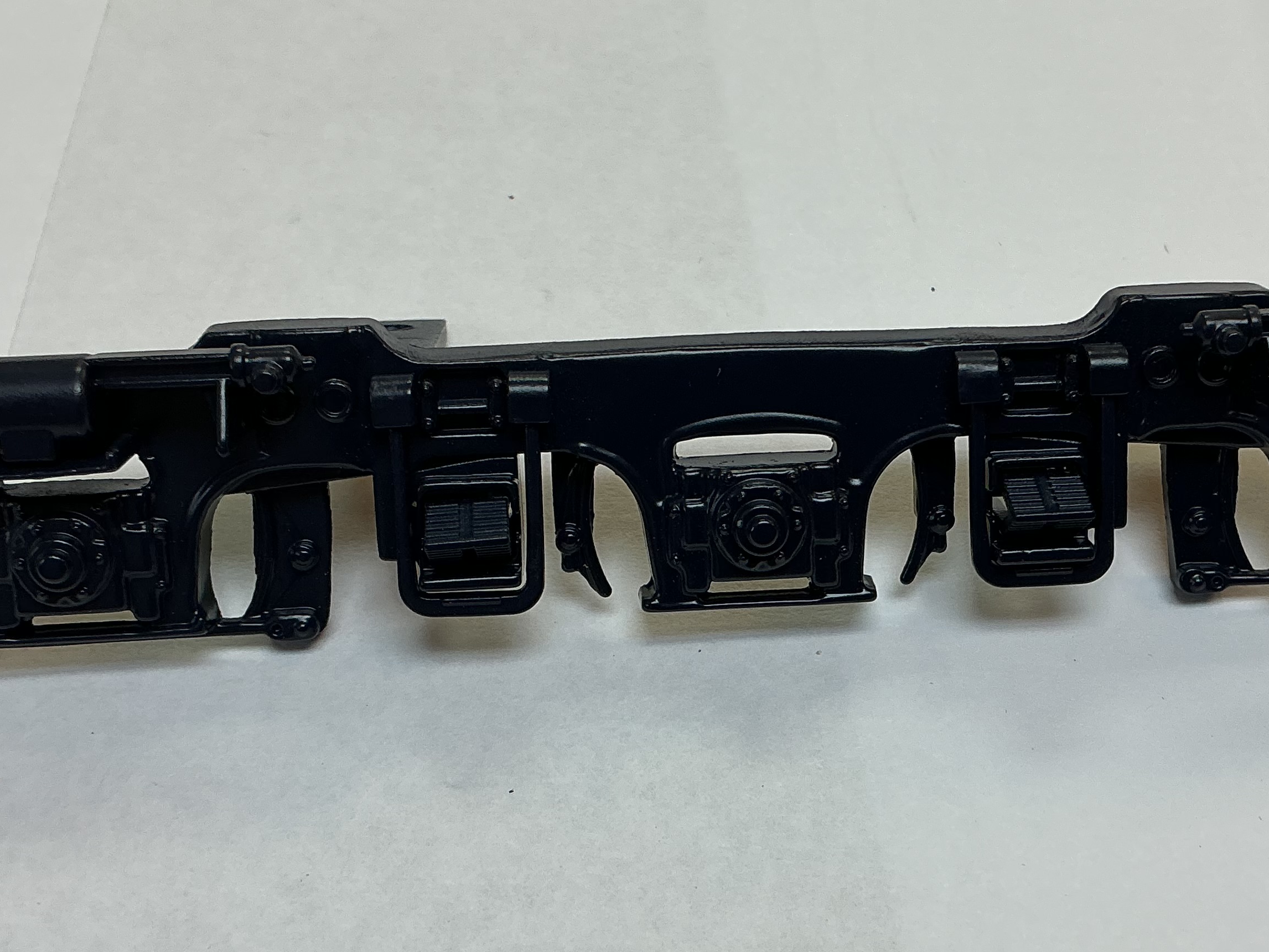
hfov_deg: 37.4
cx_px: 742
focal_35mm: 51
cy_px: 472
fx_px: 1870
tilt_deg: -54.8
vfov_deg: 28.6
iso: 25
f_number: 1.8
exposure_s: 1/100
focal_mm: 3
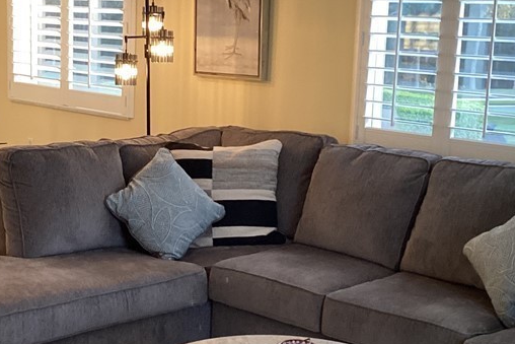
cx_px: 183
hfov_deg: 30.8
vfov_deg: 20.9
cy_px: 170
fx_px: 930
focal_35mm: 65
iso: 100
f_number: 2.4
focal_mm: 3.3
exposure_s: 1/60
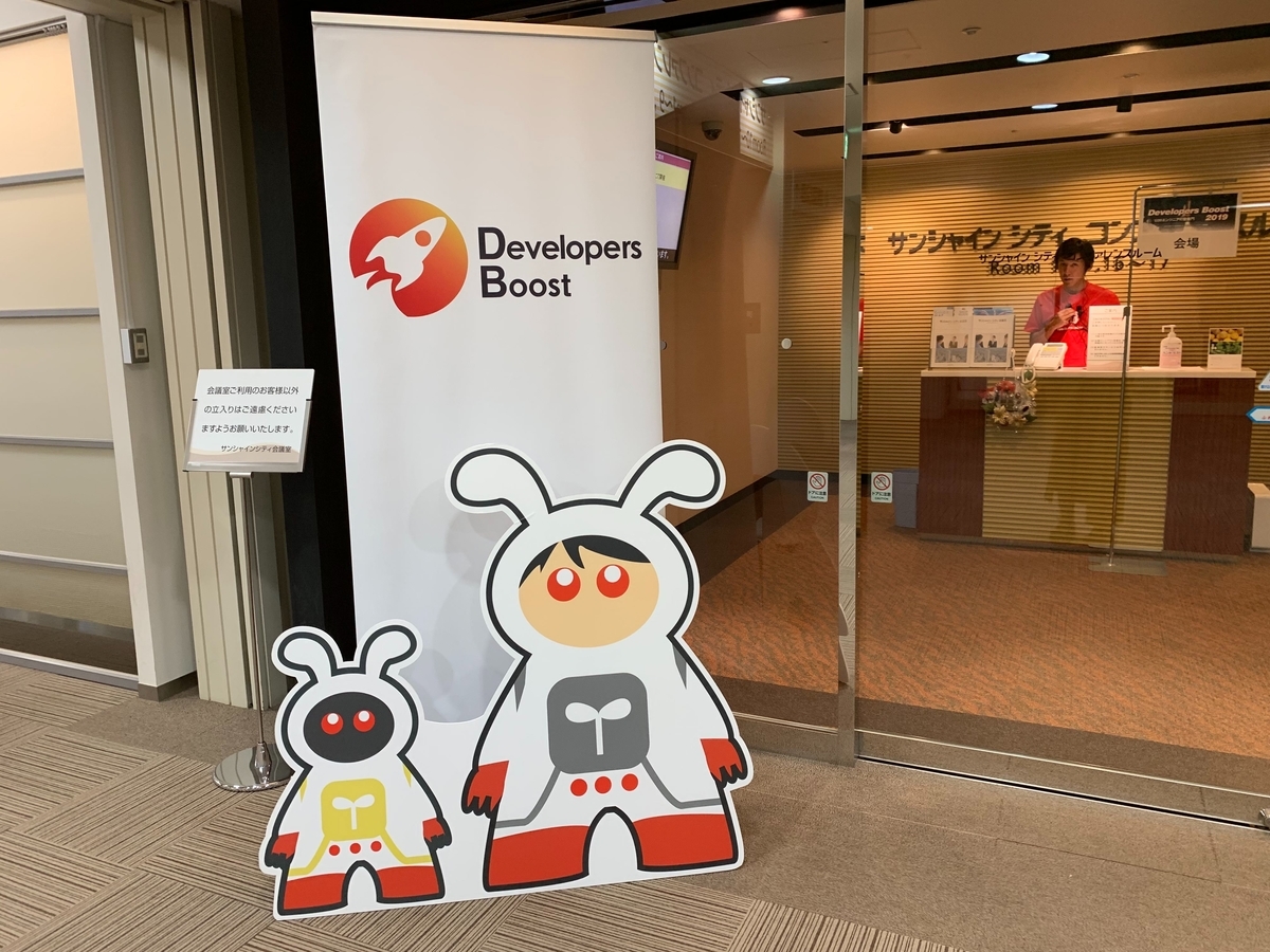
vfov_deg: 53.1
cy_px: 476
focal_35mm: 26
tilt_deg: -9.2
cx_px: 635
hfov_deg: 67.3
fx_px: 954
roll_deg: +2.0
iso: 80
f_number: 1.8
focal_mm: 4.25
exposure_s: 1/50
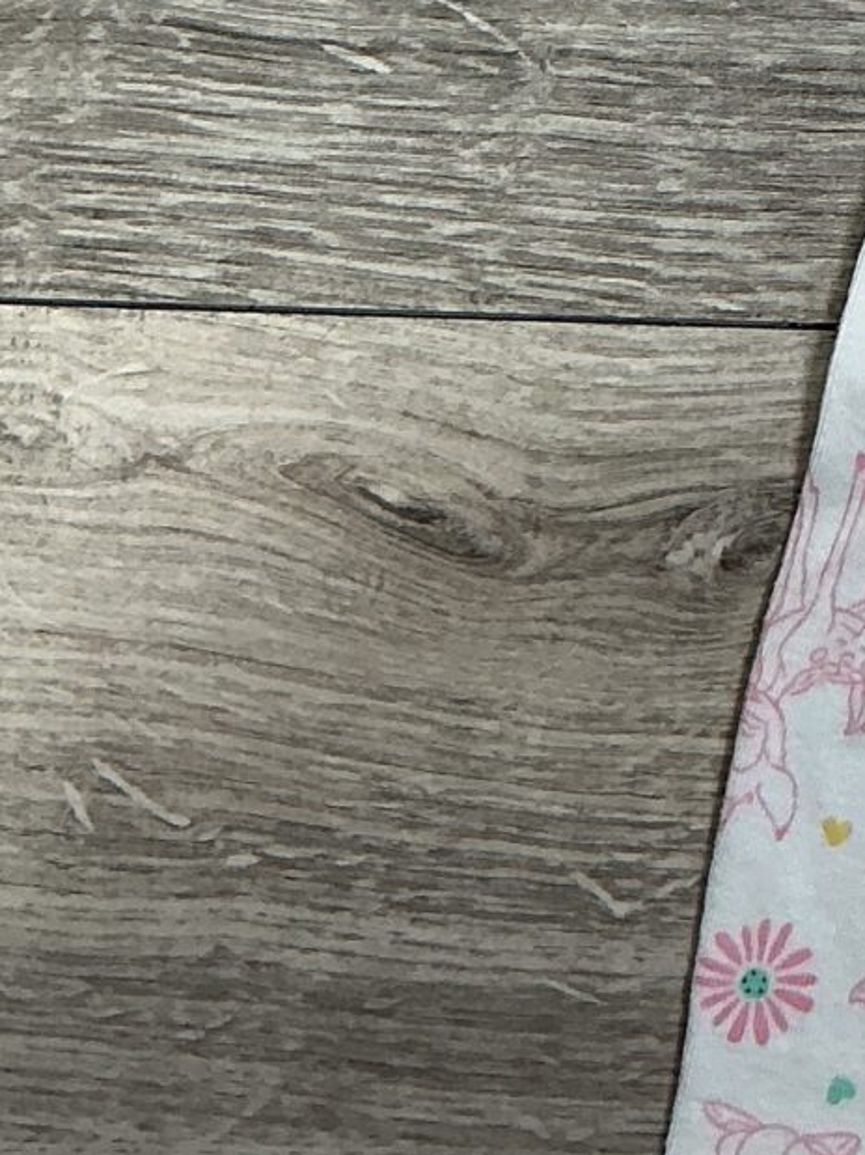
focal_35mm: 120
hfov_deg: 11.6
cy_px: -580
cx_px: 1488
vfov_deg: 15.2
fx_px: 4000
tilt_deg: -83.6
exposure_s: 1/50
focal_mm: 3
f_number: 1.8
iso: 40
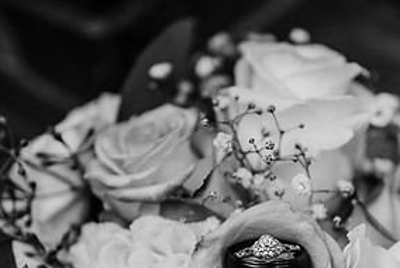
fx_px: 545
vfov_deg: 26.6
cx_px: 270
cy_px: 246
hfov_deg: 39.8
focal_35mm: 49
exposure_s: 1/800
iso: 320
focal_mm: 24
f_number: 1.8
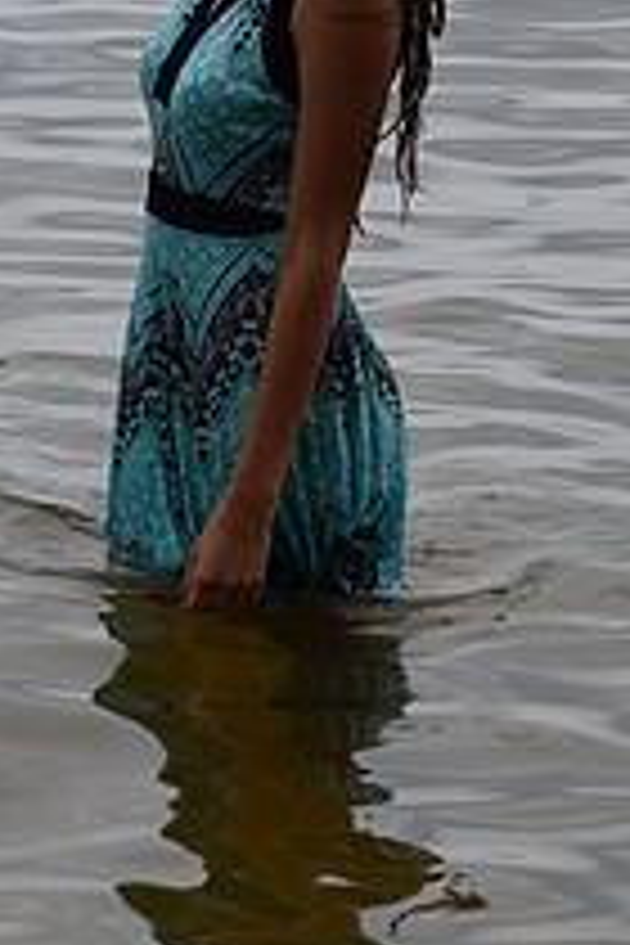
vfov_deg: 7.1
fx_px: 7612
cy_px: -104
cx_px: 425
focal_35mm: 290
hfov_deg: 4.7
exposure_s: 1/1250
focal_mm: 70
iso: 400
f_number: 5.6
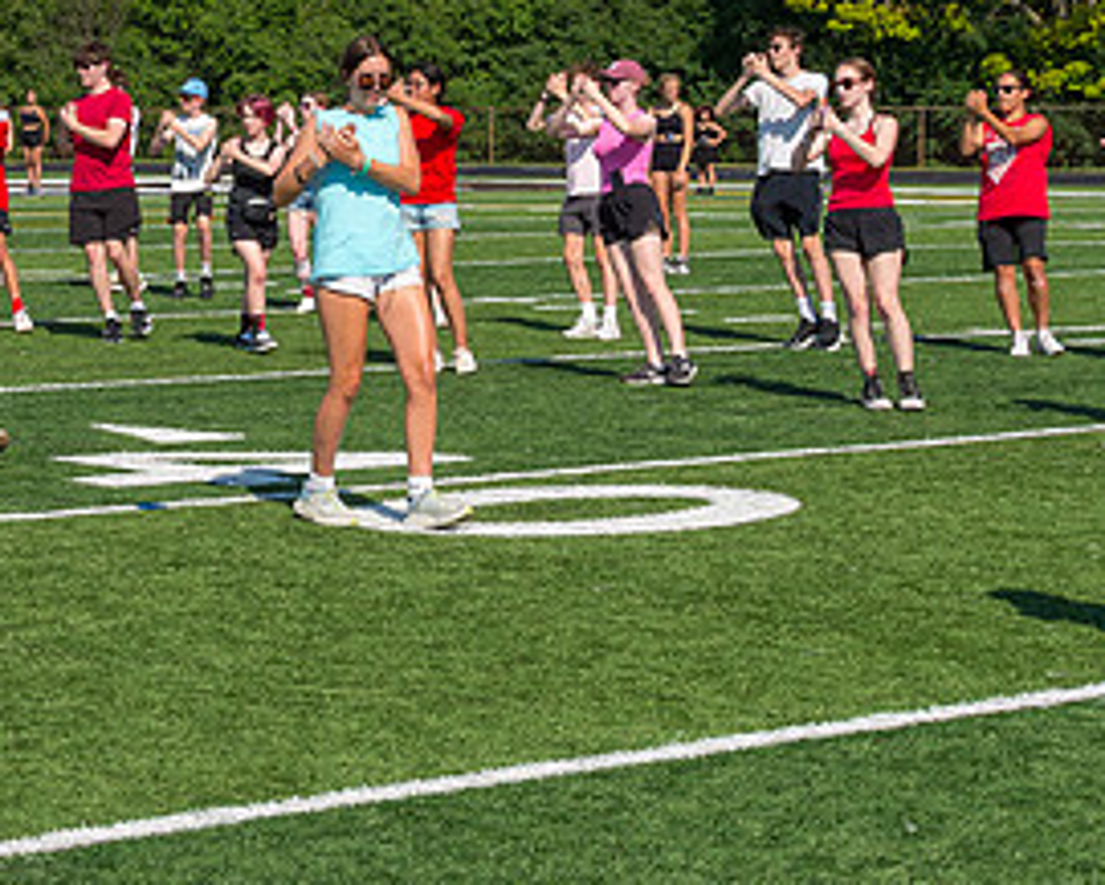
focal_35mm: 107
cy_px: 214
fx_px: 3501
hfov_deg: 17.5
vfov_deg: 14.3
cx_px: -41
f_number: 13
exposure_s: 1/640
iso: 1250
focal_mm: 35
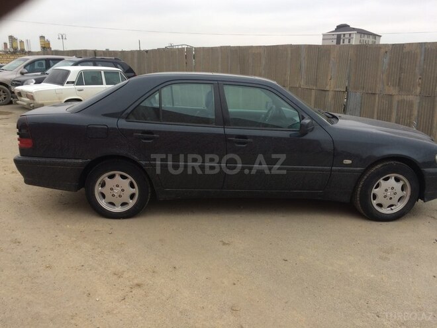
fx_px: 366
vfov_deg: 48.2
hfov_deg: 61.7
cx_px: 218
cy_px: 164
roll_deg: -0.9
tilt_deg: -15.2
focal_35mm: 29
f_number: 2.2
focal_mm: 4.15
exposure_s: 1/100
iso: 32
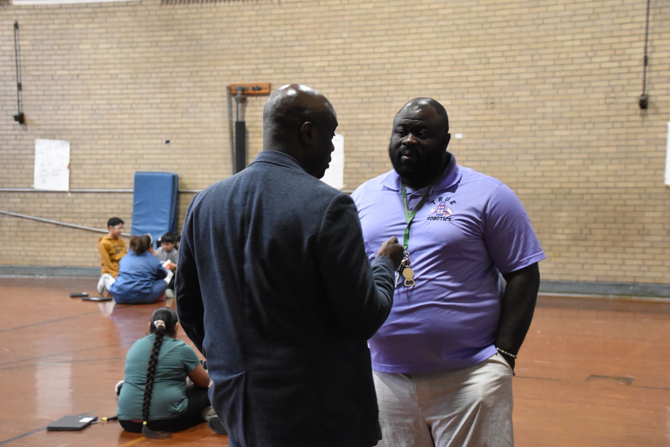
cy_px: 224
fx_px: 1117
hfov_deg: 33.4
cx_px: 335
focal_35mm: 60
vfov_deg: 22.6
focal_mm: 40
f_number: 4.2
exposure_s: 1/60
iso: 4000
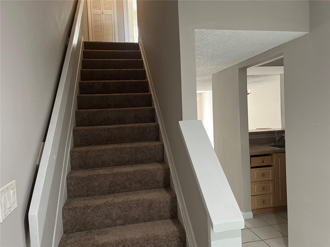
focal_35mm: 26
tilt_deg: -1.2
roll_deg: +2.5
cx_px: 165
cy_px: 124
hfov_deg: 67.3
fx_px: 248
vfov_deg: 53.1
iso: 160
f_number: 1.6
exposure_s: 1/60
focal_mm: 5.1
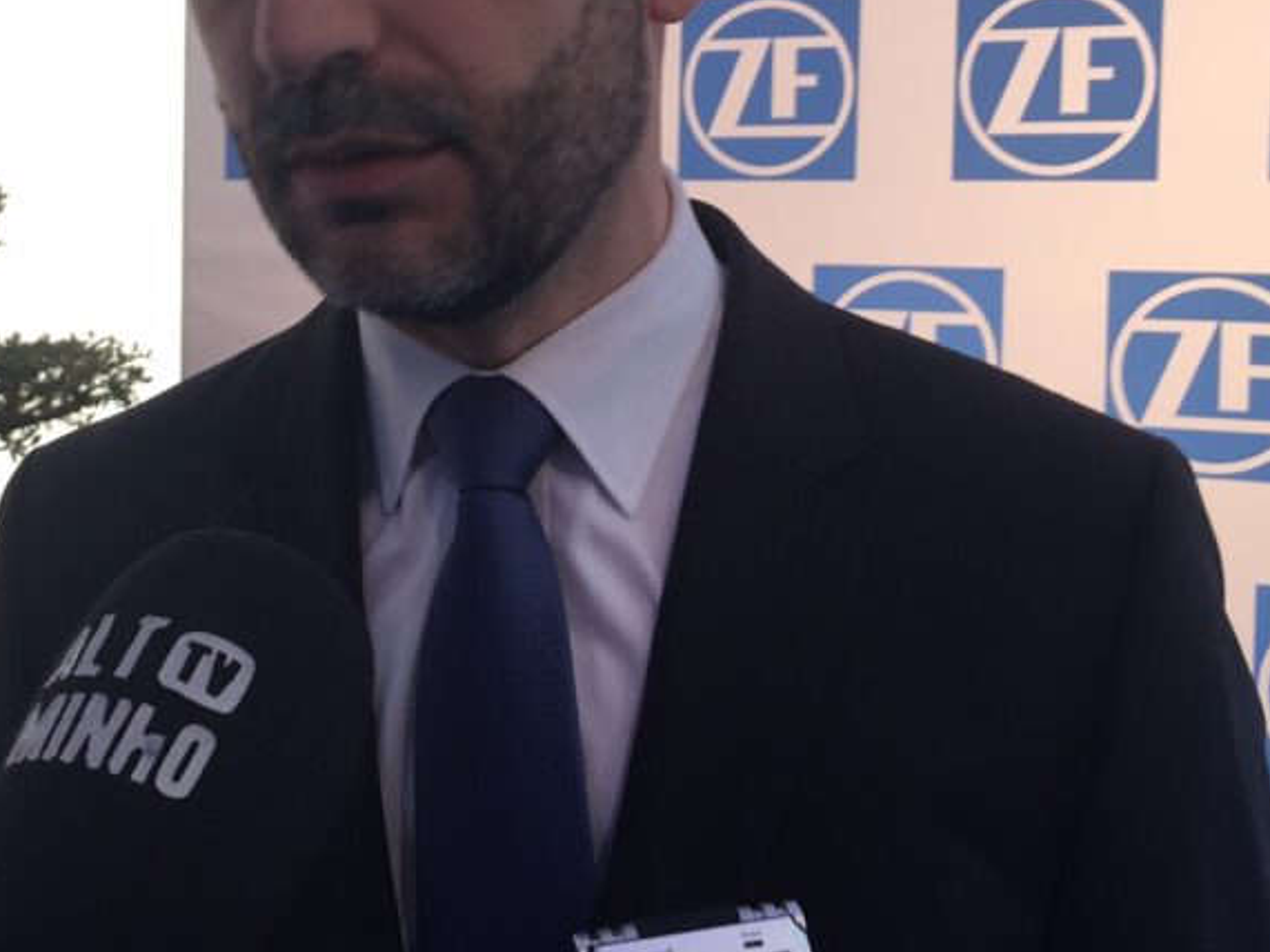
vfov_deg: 27.8
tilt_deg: -1.6
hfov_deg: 36.5
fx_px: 1907
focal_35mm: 52
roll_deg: -0.1
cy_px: 311
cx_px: 452
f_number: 2.2
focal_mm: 4.15
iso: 32
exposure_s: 1/100
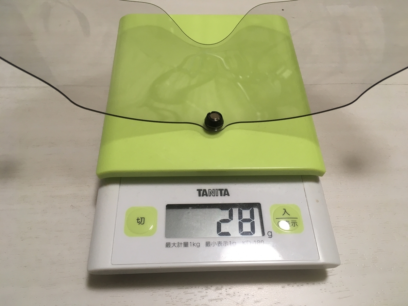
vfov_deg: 48.2
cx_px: 204
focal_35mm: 29
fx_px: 342
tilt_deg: -55.2
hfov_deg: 61.7
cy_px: 153
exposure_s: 1/30
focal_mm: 4.15
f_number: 2.2
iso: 50
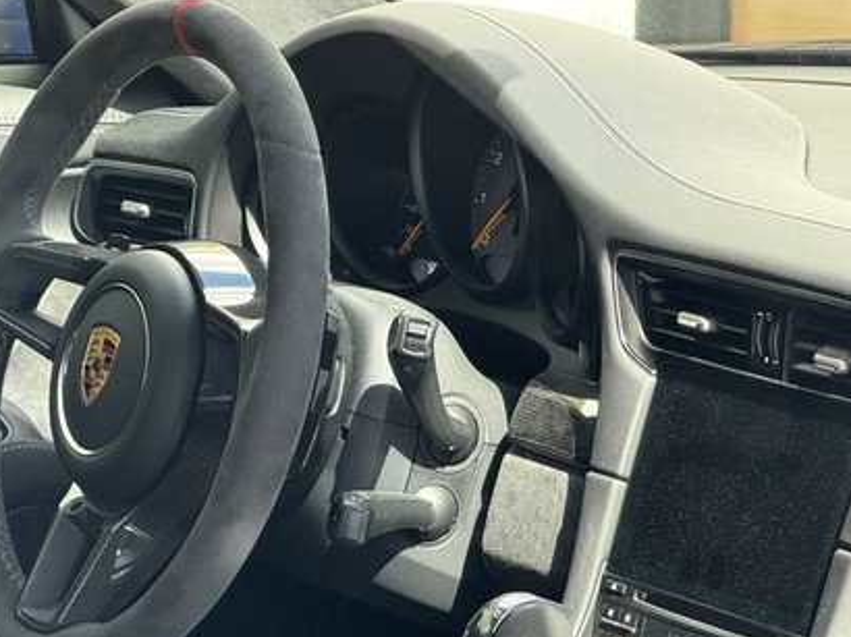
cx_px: 486
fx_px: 5528
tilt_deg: -9.9
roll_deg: -0.1
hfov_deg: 8.8
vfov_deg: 6.6
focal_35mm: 225
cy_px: 490
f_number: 2.8
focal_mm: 15.66
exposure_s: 1/99
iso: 80
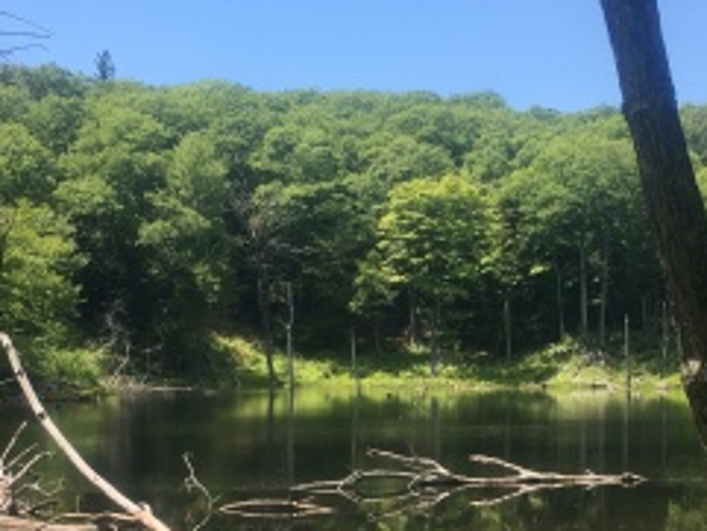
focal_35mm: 77
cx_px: 390
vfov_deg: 18.8
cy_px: 496
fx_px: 1573
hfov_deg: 25.3
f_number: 2.2
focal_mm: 4.15
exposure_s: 1/651
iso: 25
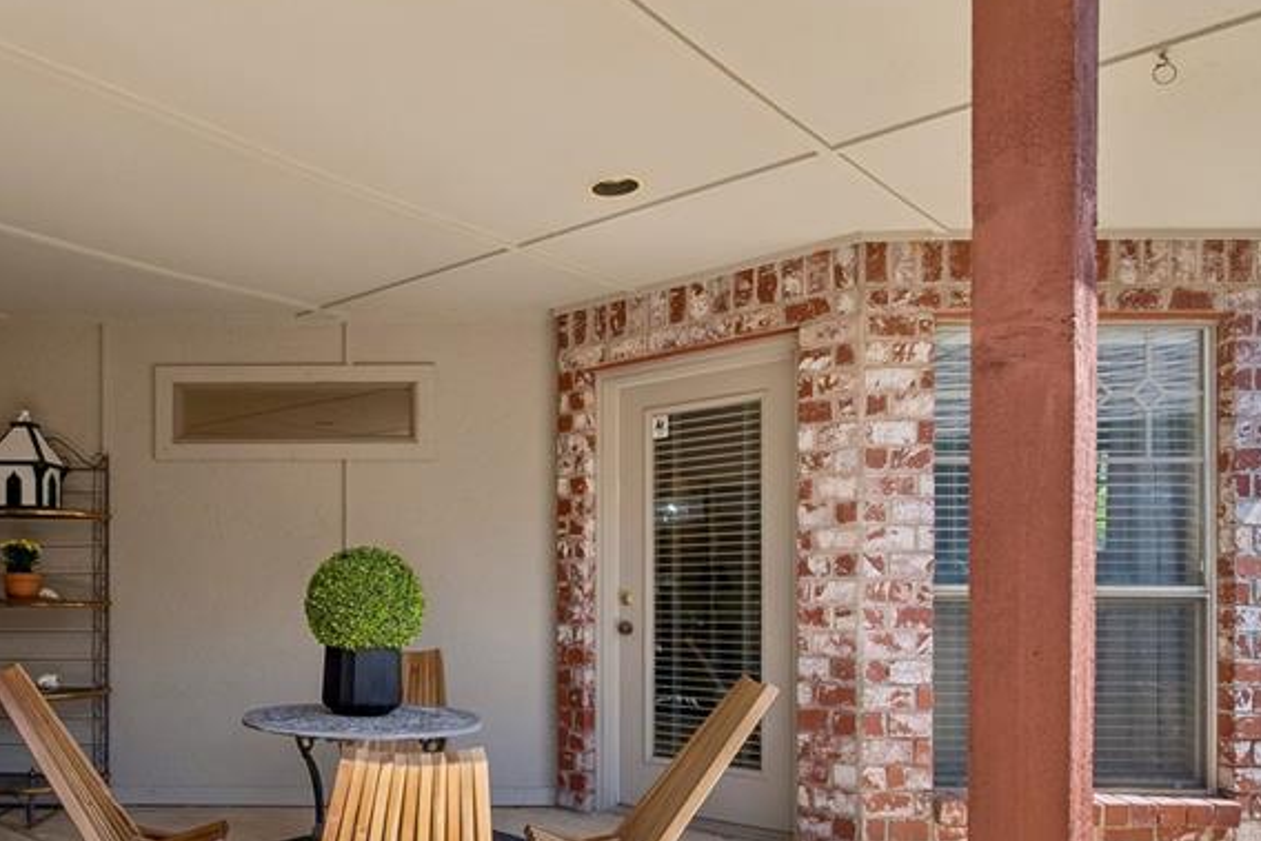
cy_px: 586
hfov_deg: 65.0
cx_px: 385
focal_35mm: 27
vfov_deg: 46.9
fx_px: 946
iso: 100
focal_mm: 10
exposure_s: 1/80
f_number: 9
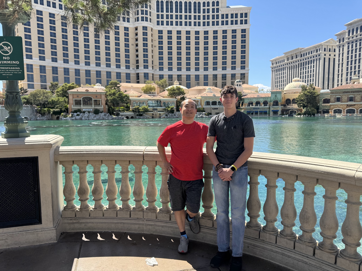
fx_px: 251
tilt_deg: -5.3
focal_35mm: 24
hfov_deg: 71.6
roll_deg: +0.5
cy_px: 136
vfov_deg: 56.8
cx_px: 181
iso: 80
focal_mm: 6.76
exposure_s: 1/2105
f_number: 1.78
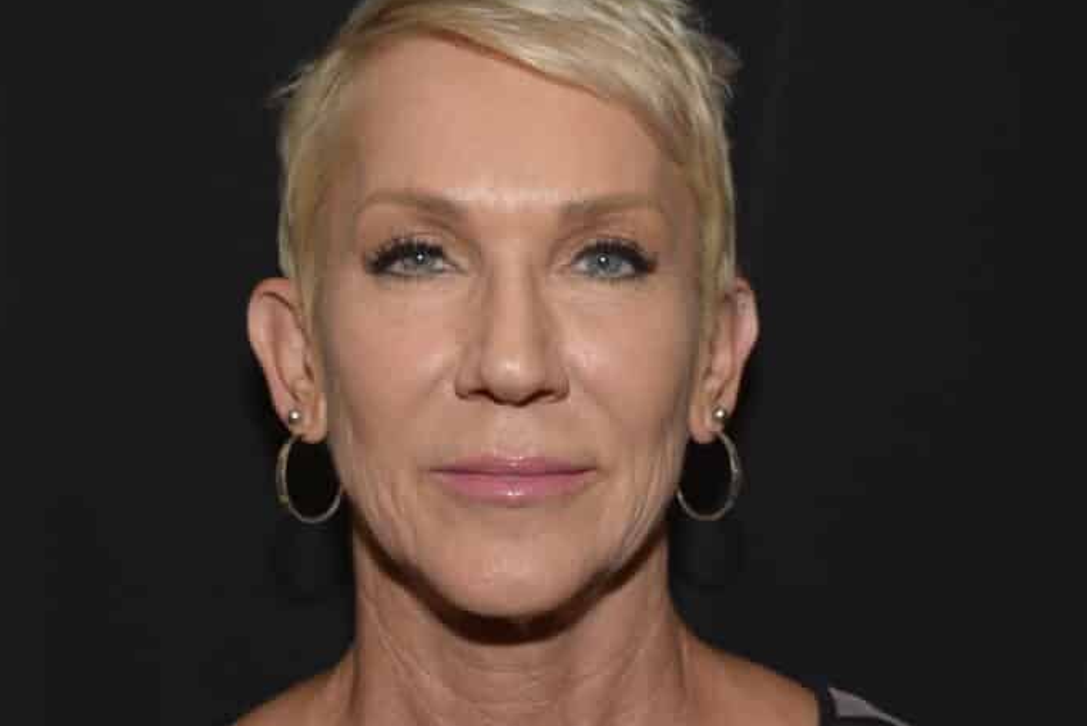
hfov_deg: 29.6
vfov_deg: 20.0
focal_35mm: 68
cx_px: 519
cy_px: 317
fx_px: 2054
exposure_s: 1/125
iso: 200
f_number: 8
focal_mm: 40
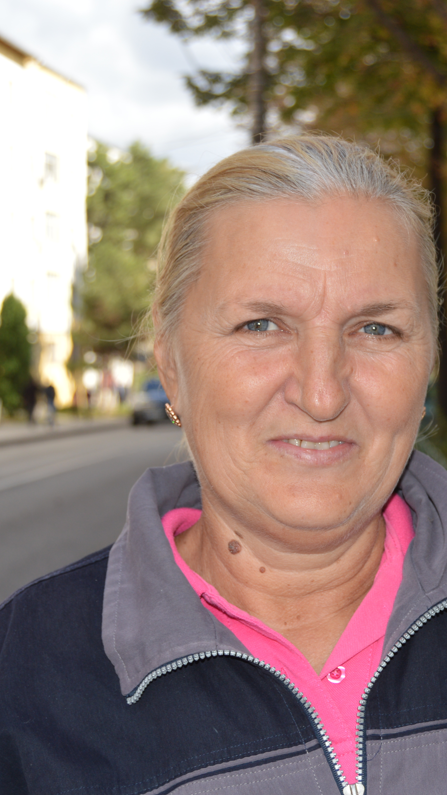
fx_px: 1601
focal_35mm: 76
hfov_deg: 15.8
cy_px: 396
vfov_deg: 27.9
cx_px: 327
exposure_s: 1/200
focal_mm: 32
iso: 100
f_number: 5
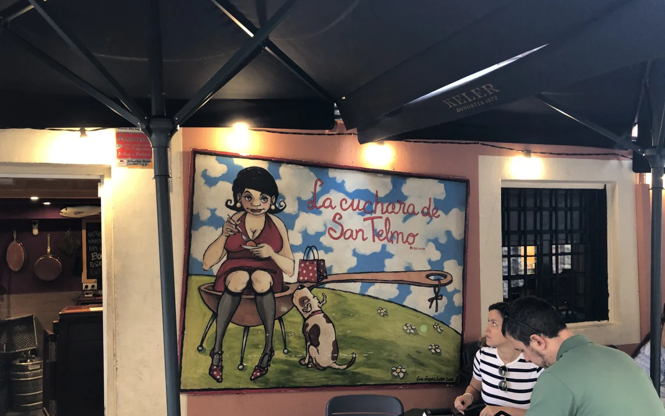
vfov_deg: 41.7
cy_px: 238
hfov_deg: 62.9
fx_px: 544
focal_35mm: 30
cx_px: 329
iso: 40
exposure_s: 1/15
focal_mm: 4
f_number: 1.8
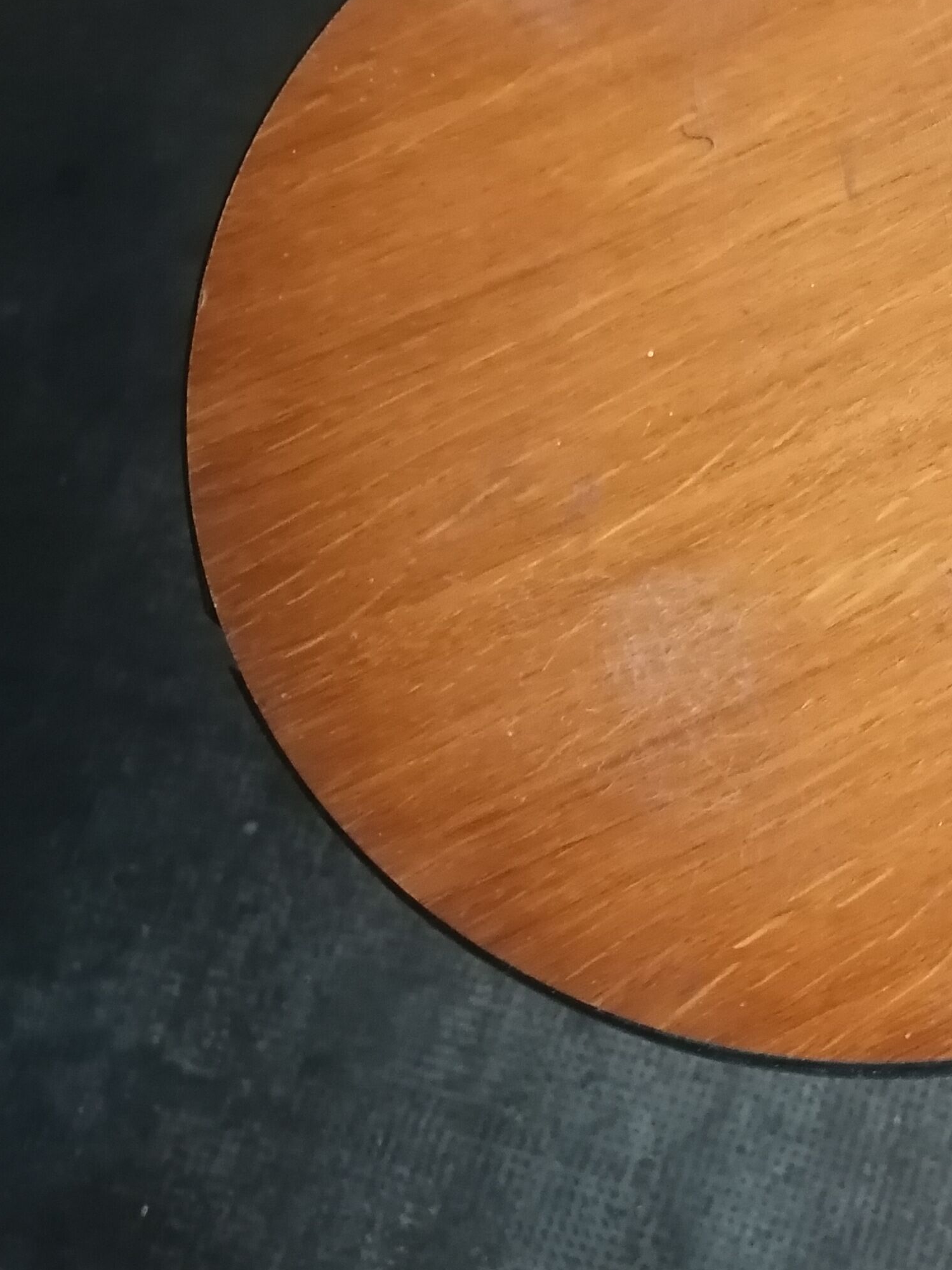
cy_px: 379
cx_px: 948
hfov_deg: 25.7
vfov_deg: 35.0
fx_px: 1980
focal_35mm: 54
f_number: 1.8
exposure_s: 1/14.3
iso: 2000
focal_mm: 5.3
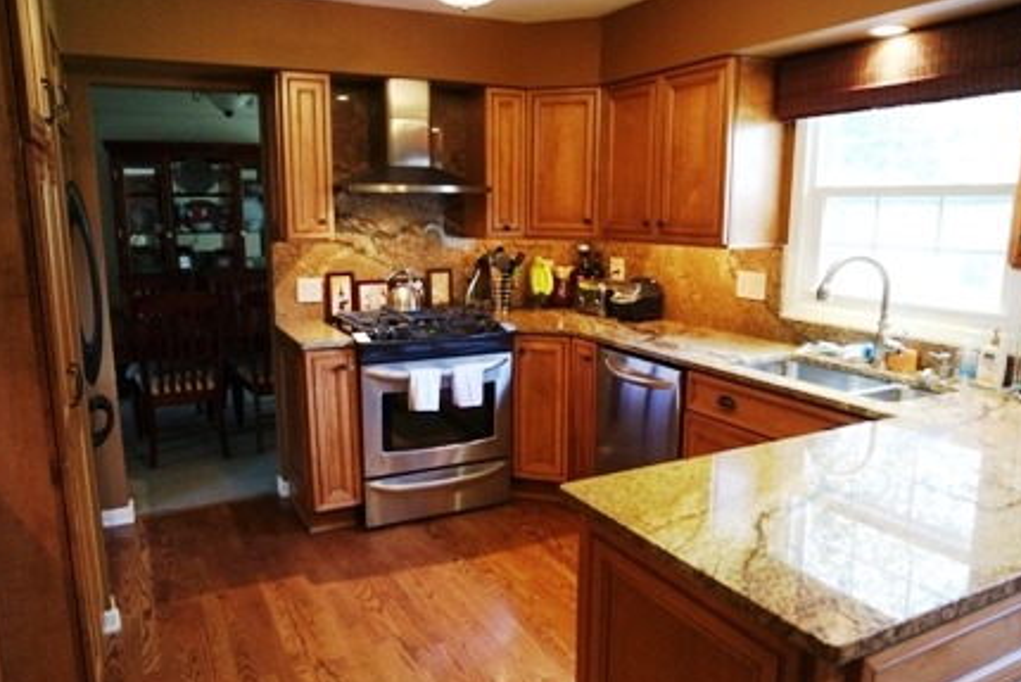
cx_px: 503
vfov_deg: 51.3
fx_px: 709
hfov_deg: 71.5
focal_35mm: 25
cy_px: 346
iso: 1600
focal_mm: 16
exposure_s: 1/30
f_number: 3.5
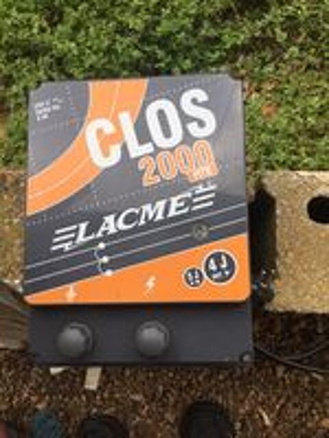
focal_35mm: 29
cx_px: 164
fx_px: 367
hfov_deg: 48.2
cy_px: 219
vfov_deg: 61.7
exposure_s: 1/581
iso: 32
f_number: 2.2
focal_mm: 4.15
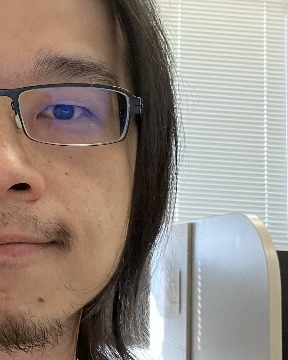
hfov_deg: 21.6
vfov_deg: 27.9
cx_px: -7
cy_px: 150
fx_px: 725
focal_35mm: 68
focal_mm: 2.71
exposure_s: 1/40
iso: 400
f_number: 2.2
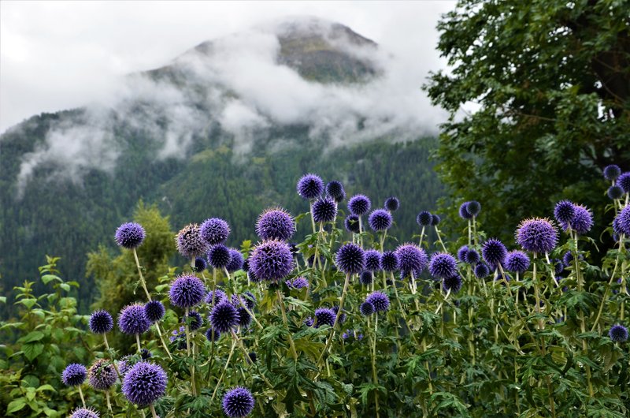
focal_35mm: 45
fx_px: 786
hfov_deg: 43.7
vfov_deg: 29.7
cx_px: 315
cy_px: 209
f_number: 9
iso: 320
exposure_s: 1/100
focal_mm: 30
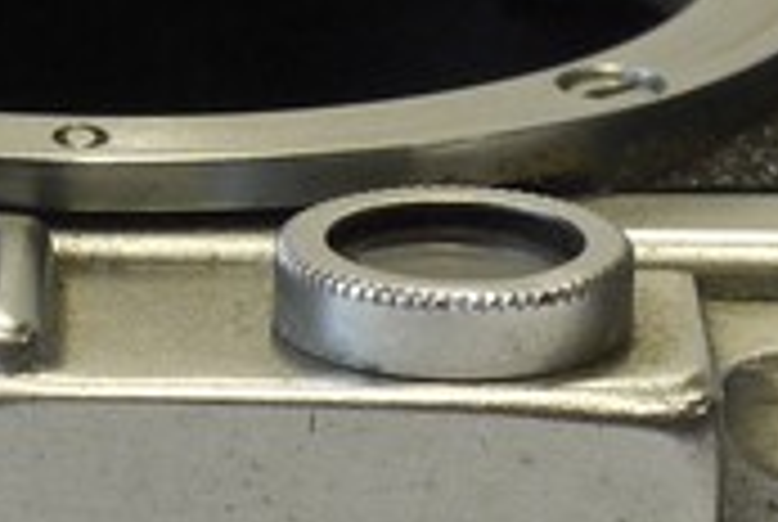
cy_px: 252
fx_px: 9352
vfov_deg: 3.2
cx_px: 369
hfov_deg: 4.8
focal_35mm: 432
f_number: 7.1
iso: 400
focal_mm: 30
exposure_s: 1/40
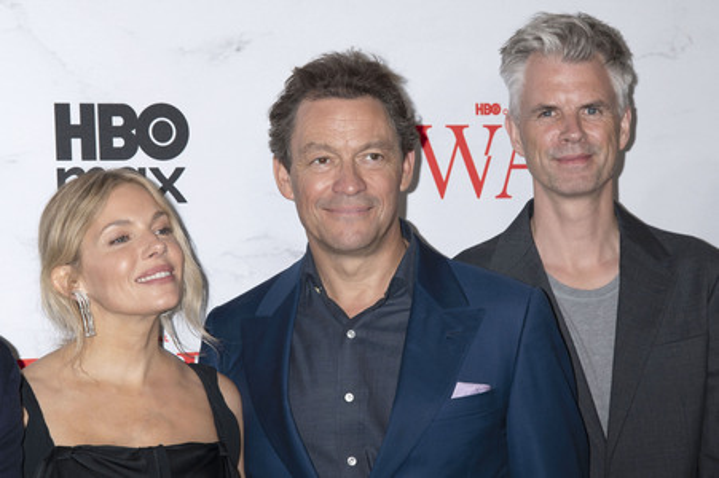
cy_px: 239
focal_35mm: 86
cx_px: 360
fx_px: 1716
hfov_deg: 23.7
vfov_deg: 15.9
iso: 640
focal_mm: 86
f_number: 6.3
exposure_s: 1/200
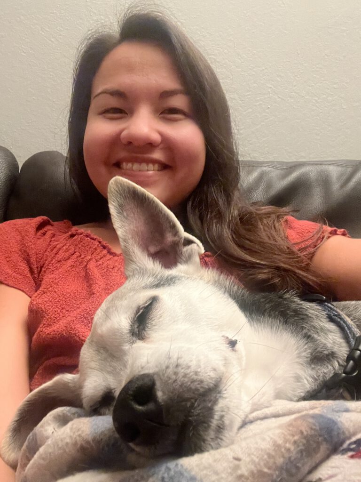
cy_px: 241
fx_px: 417
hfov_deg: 46.8
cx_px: 180
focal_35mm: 30
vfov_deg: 60.0
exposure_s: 1/24
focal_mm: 2.71
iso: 640
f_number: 2.2
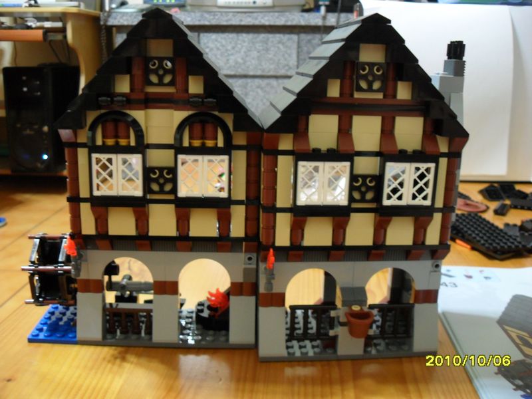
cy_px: 200
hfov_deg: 52.6
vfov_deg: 40.7
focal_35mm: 35
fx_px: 538
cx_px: 266
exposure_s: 1/4
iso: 200
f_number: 2.8
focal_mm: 6.2
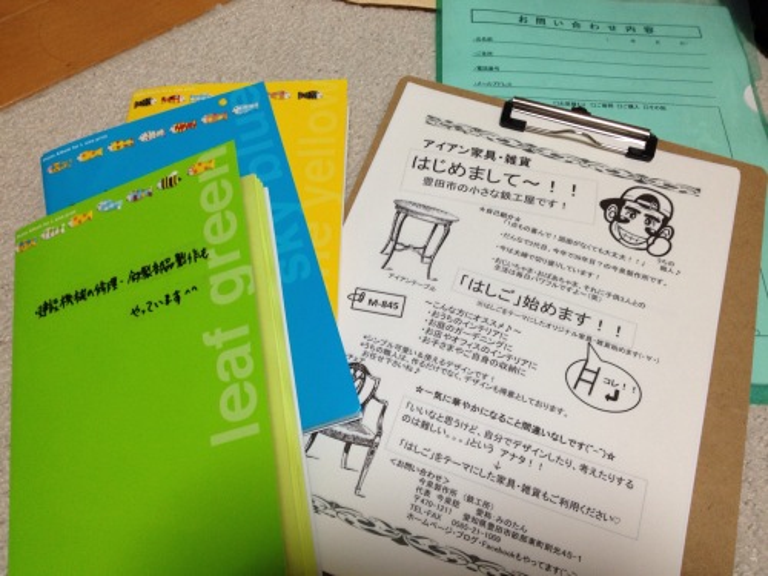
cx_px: 384
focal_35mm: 35
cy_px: 288
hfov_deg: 52.6
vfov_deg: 40.7
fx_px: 777
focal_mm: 4.28
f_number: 2.4
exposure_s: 1/20
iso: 80
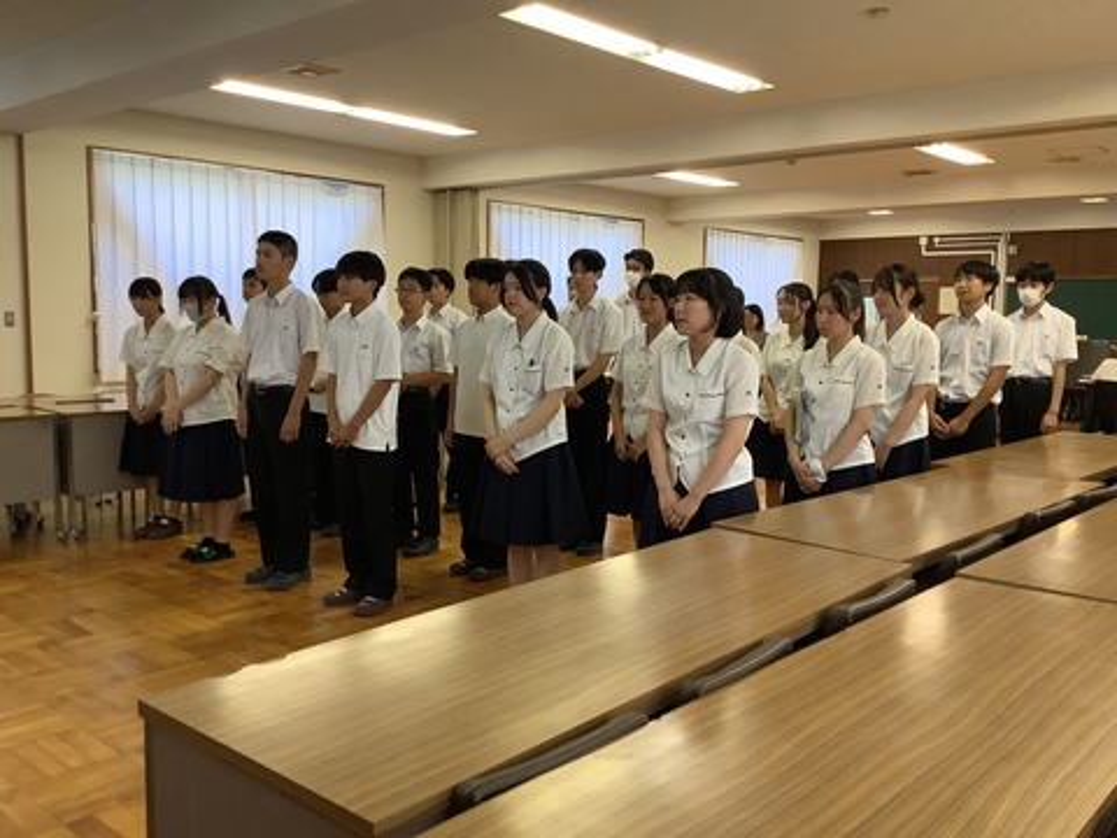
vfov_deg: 45.4
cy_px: 419
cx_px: 558
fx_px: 1000
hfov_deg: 58.4
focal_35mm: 31
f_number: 2.4
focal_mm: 3.3
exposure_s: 1/120
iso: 80
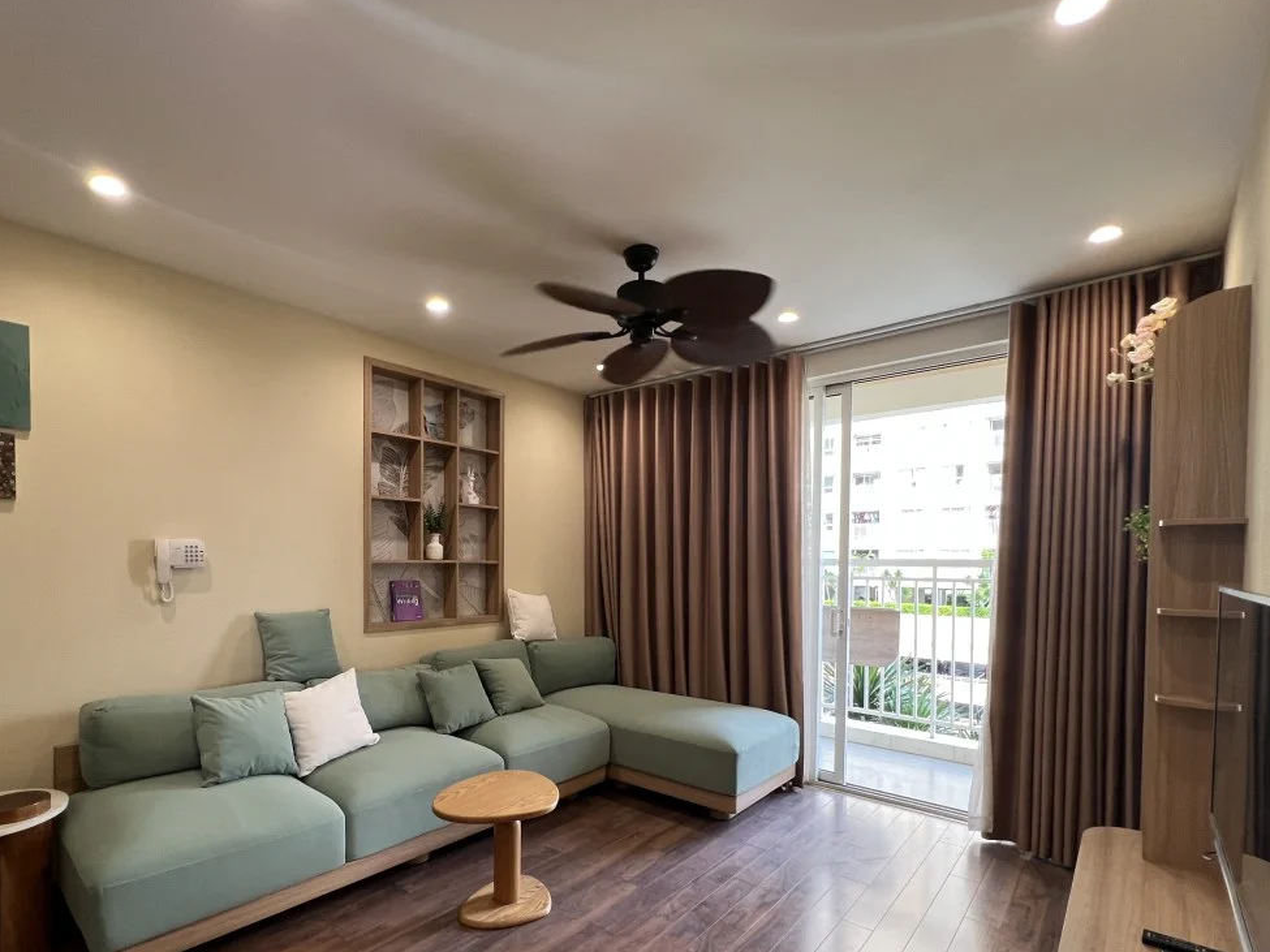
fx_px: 587
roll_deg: -0.5
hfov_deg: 94.2
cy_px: 580
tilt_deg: -2.0
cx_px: 572
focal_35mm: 16
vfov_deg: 77.0
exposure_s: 1/100
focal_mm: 1.57
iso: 125
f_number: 1.8
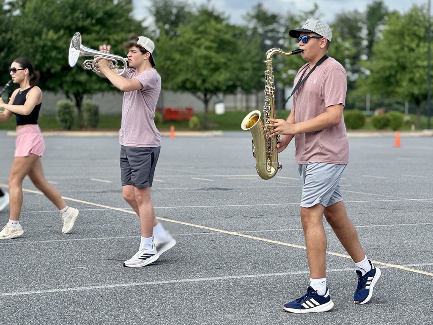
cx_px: 216
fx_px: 963
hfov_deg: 25.3
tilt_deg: -3.0
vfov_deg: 19.1
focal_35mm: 77
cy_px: 162
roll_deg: +0.6
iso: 25
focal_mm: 9
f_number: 2.8
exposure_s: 1/339
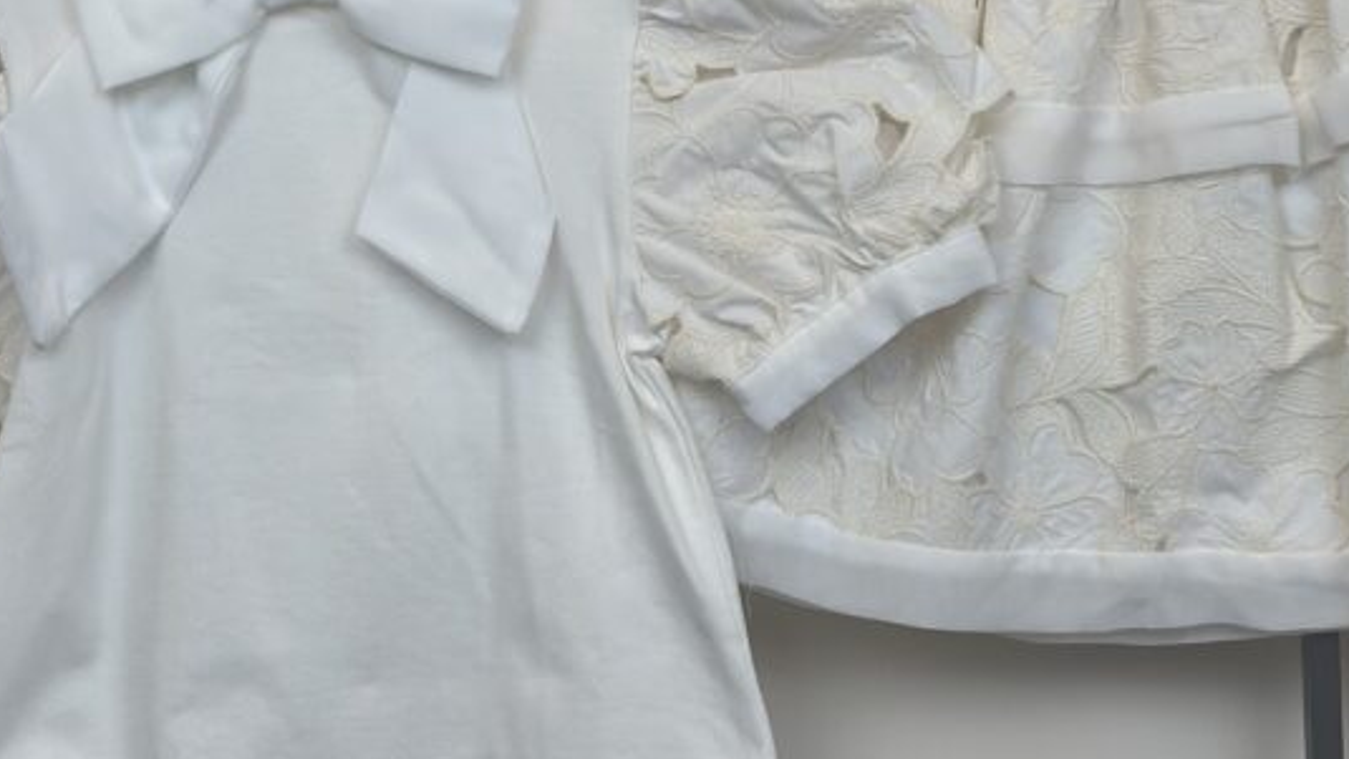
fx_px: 3577
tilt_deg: +0.2
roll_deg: +0.6
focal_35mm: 100
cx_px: 734
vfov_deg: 12.1
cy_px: 235
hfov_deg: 21.4
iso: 80
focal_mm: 6.86
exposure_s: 1/564
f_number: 1.78
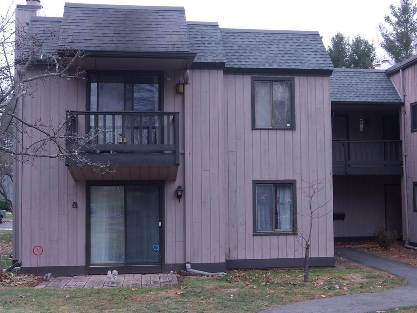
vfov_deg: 33.6
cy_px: 156
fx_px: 518
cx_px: 200
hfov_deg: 43.8
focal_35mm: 43
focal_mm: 7.2
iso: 100
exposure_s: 1/30
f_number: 3.6
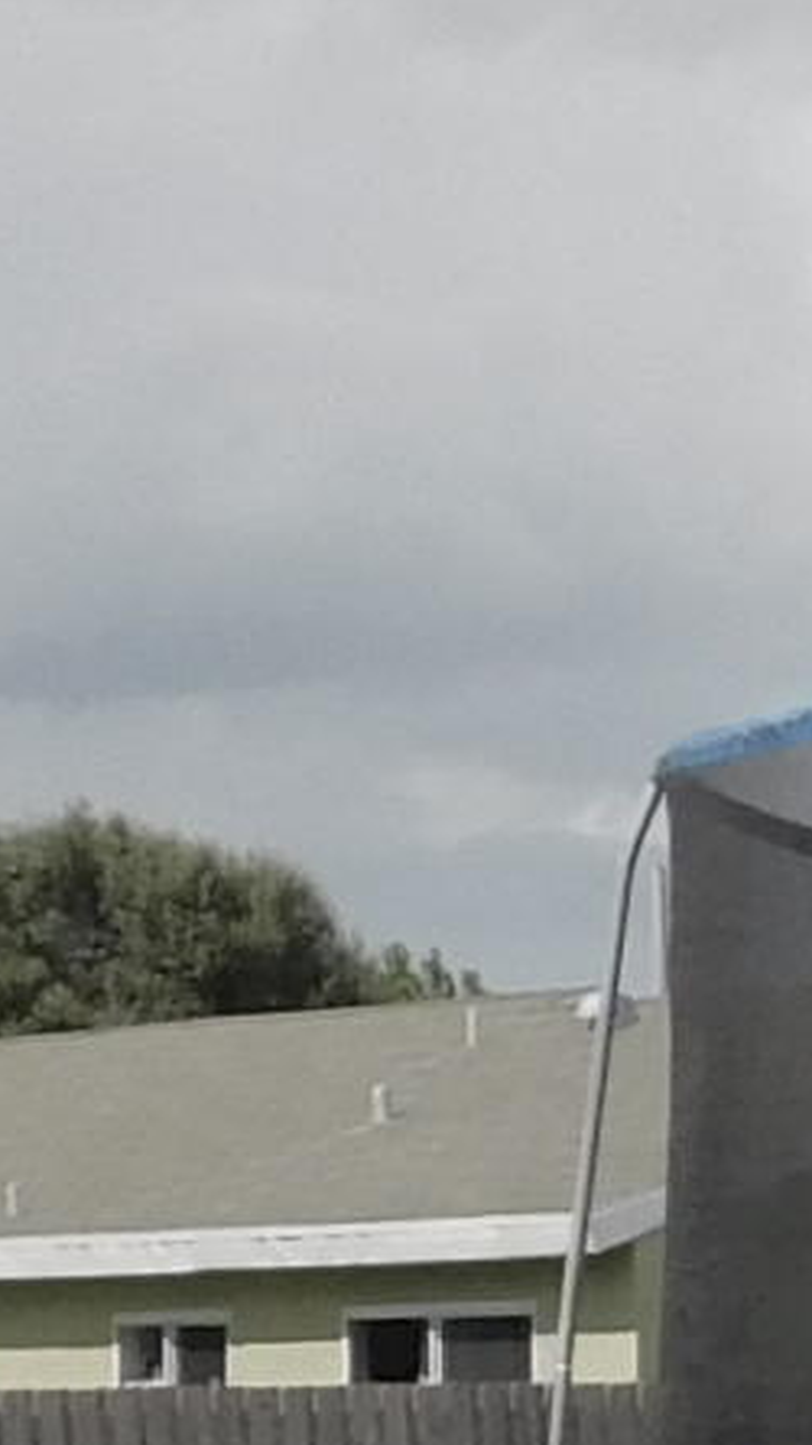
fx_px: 6475
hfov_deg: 6.8
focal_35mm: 169
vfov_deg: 12.6
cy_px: 1484
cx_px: 2030
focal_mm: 4
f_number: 6
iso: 125
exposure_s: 1/500
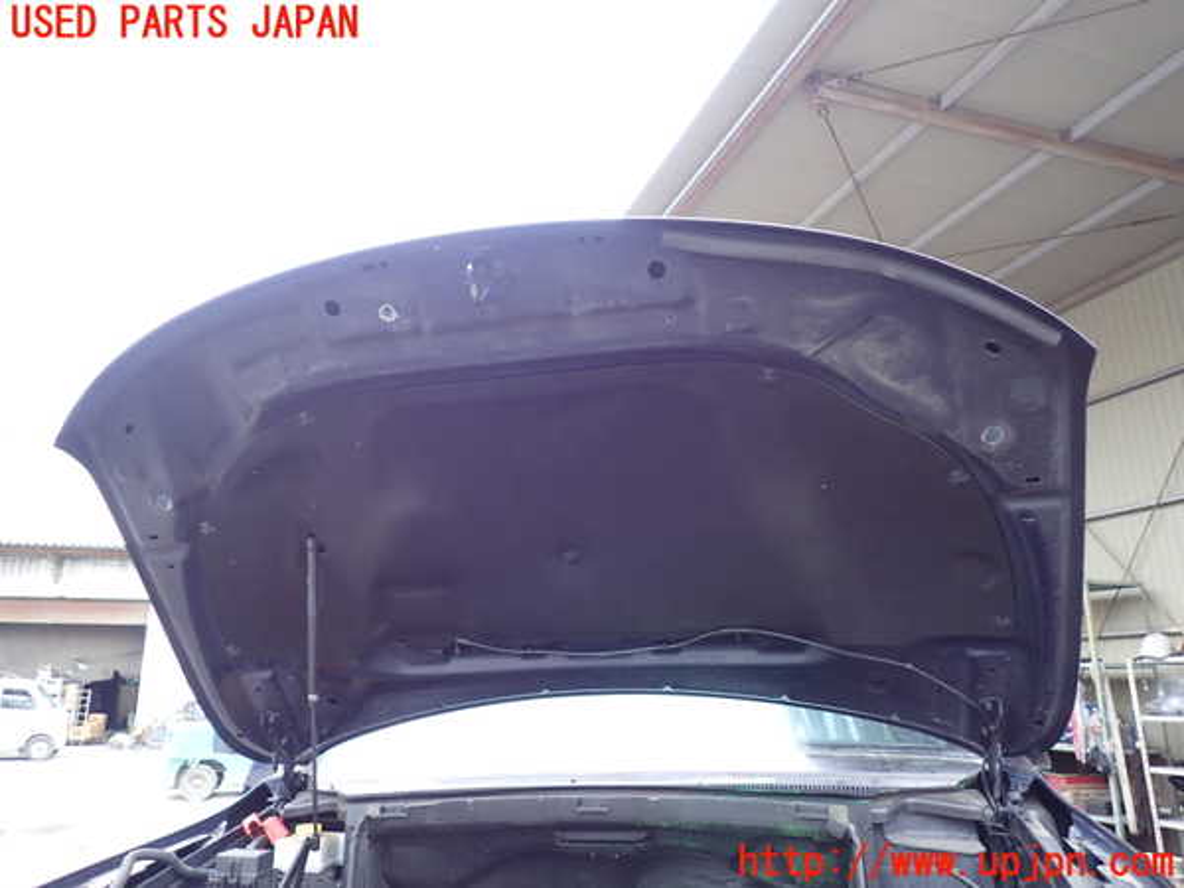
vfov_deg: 54.9
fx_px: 855
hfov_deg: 69.4
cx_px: 592
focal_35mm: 25
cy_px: 444
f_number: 2
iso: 160
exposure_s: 1/60
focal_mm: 4.5
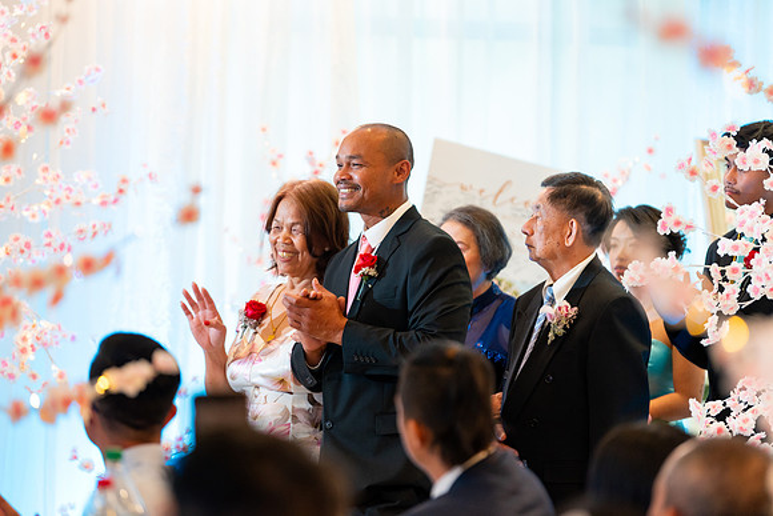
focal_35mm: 170
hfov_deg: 12.1
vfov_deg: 8.1
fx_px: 3651
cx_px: 386
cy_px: 258
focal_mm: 170
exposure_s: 1/160
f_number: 2.8
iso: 800
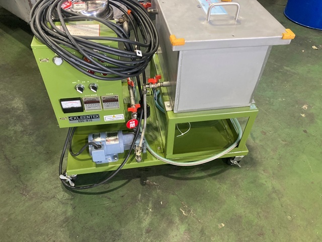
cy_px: 121
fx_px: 260
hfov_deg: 63.4
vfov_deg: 49.7
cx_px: 161
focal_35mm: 28
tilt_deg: -46.2
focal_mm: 3.99
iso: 200
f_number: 1.8
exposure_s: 1/60
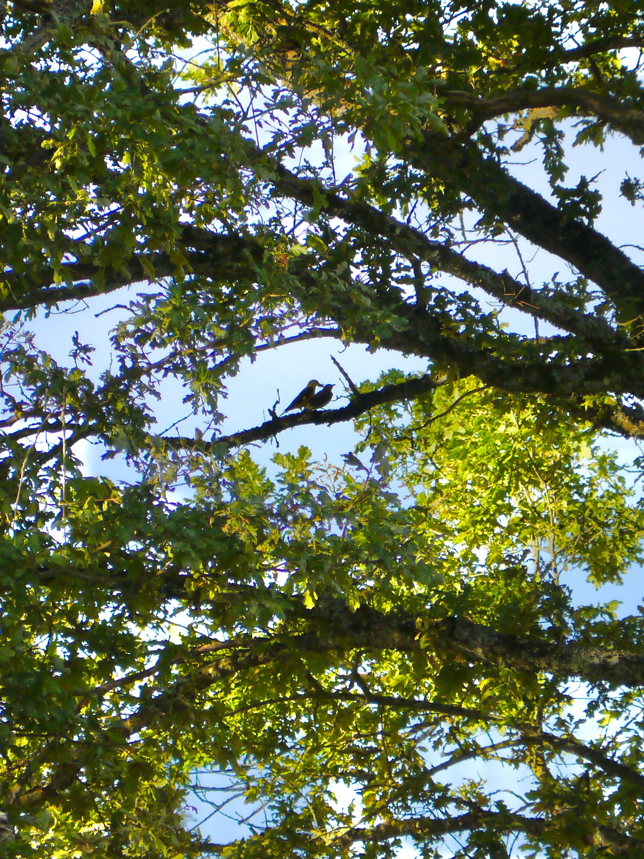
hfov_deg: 3.7
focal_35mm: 400
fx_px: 9923
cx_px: 322
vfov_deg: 5.0
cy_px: 430
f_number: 5.6
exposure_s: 1/500
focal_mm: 200
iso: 320
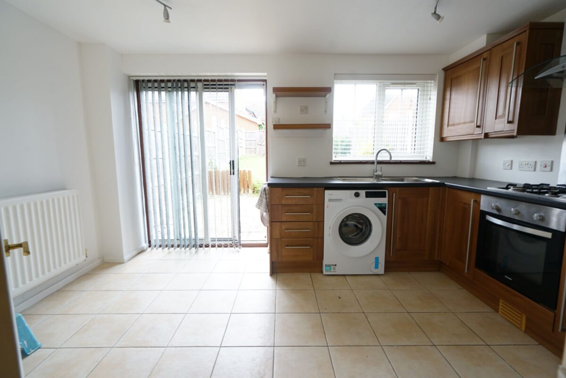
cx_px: 283
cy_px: 189
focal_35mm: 16
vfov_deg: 73.8
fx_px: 252
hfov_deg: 96.7
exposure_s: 1/30
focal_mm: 16
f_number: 5.6
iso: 500
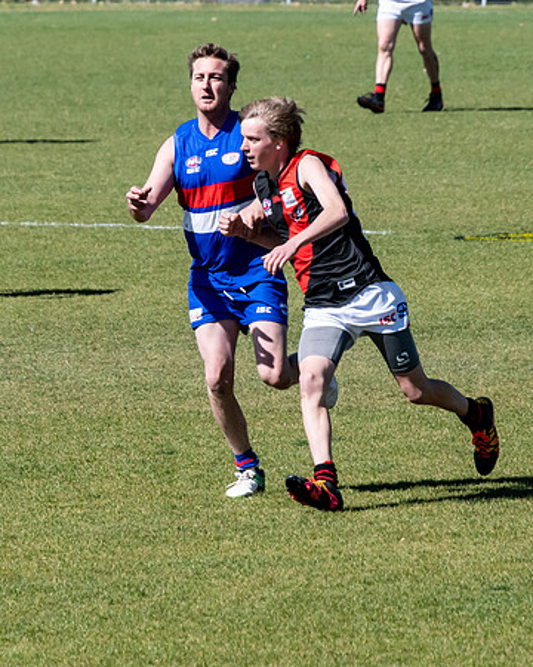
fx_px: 11737
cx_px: 266
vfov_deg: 3.3
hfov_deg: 2.6
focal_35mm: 595
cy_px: 359
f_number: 8
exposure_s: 1/2000
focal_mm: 240
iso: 800
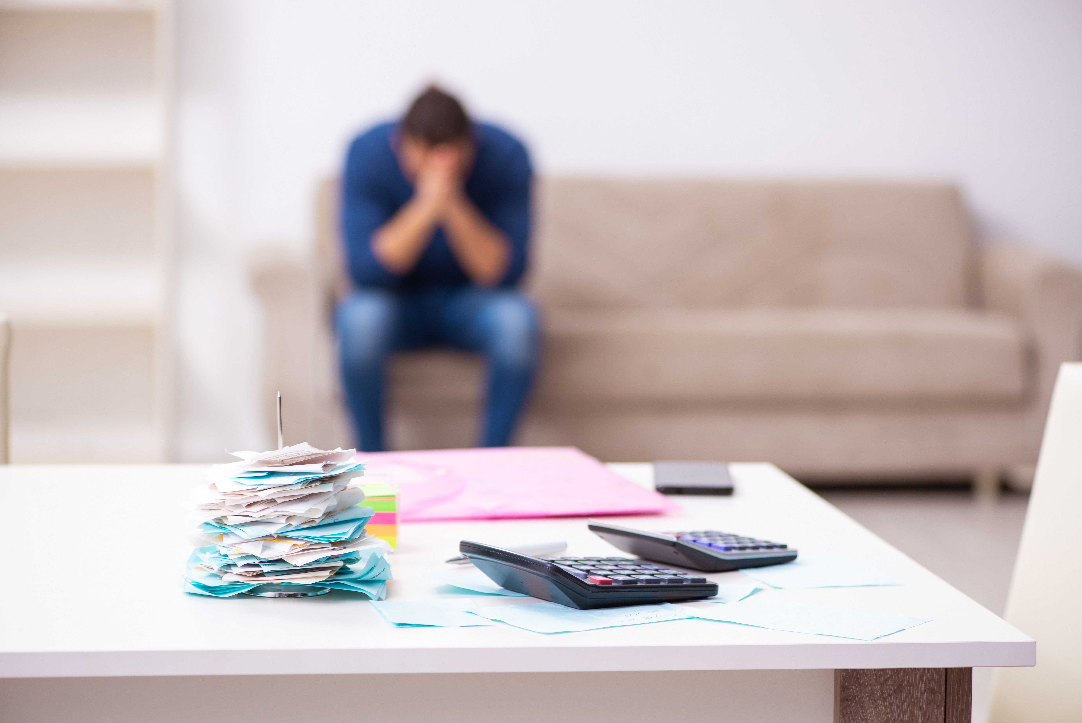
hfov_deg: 19.4
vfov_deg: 13.1
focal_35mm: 105
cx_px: 541
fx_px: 3157
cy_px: 362
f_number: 5
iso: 100
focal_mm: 105
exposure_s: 1/100
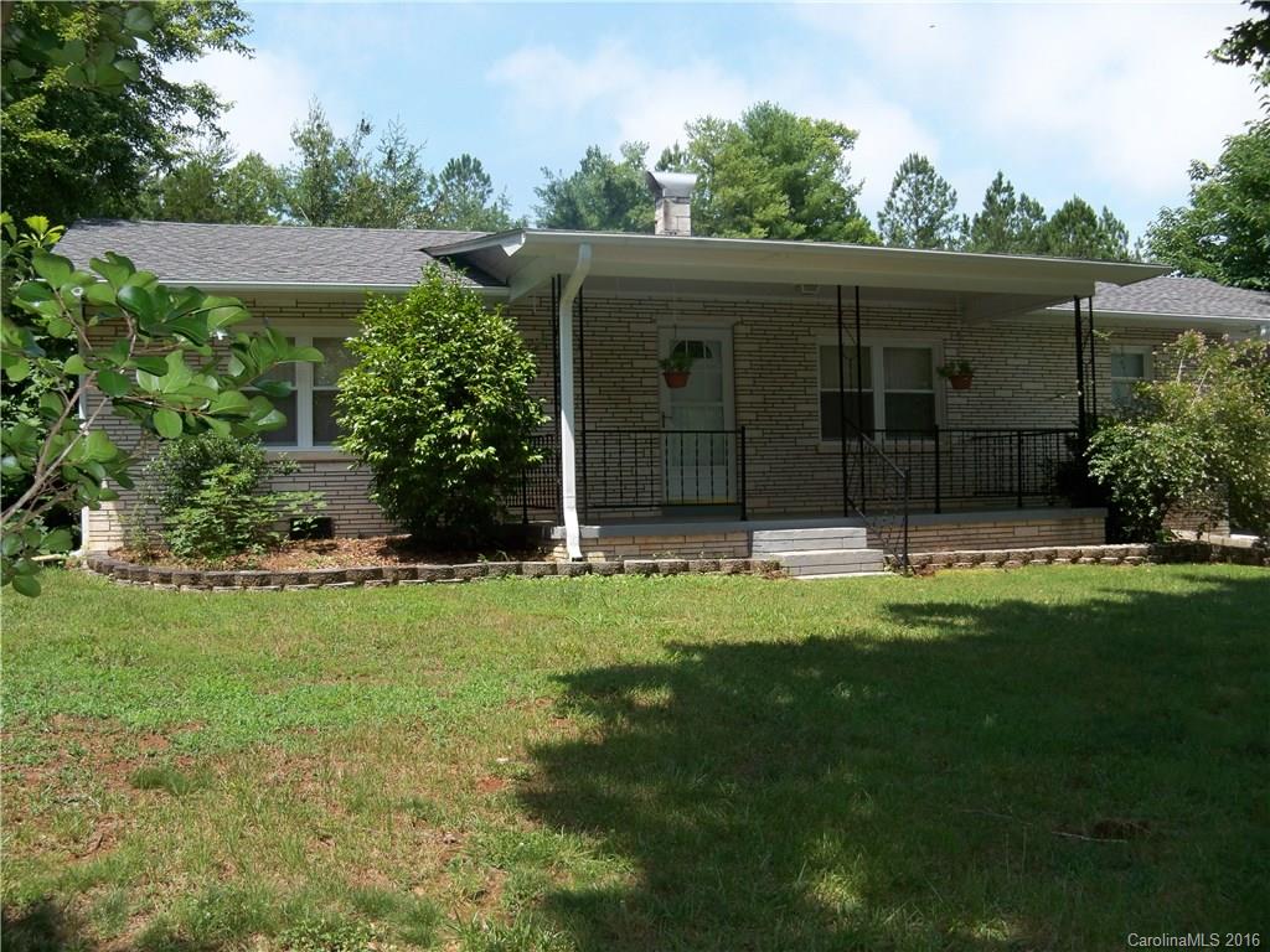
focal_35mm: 35
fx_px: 1284
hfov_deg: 52.6
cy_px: 476
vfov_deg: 40.7
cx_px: 635
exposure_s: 1/400
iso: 64
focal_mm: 6.2
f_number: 3.5
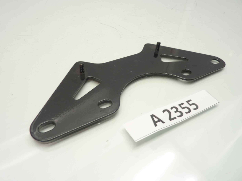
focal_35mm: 26
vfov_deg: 53.0
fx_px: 182
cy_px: 87
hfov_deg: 67.3
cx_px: 120
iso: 80
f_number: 3.3
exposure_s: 1/13
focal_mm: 4.1
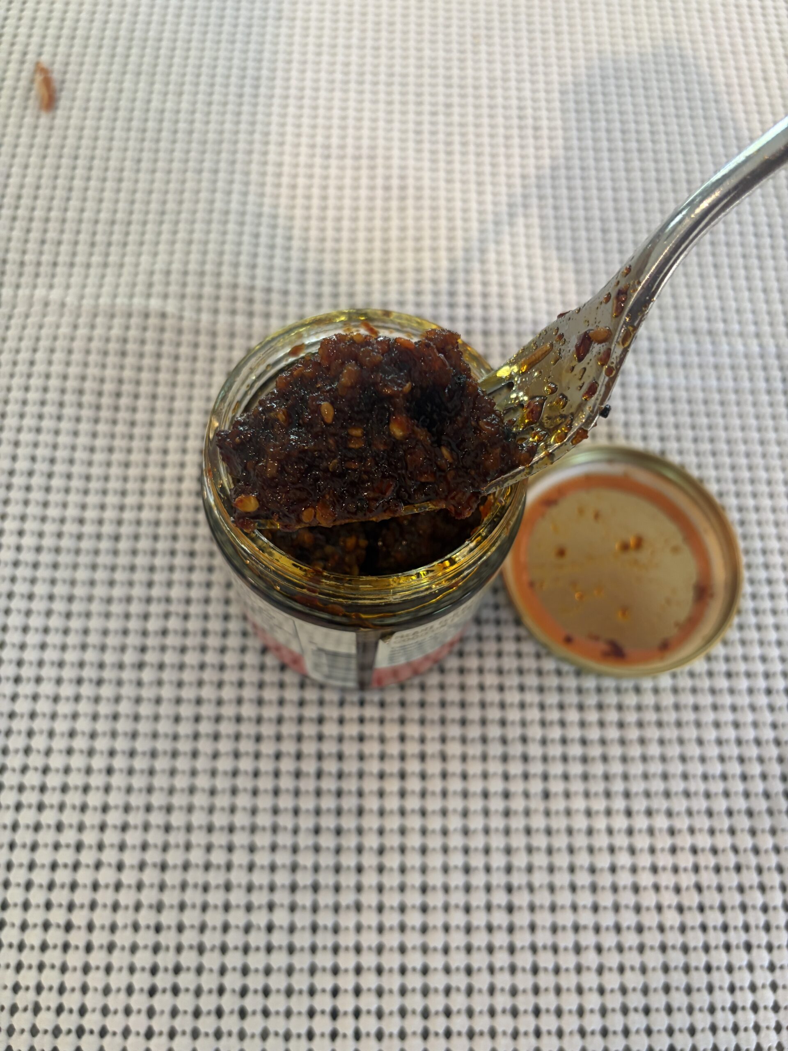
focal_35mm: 26
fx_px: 789
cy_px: 526
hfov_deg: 53.1
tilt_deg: -68.0
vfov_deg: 67.3
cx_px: 394
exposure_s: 1/60
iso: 160
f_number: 1.6
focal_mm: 5.96
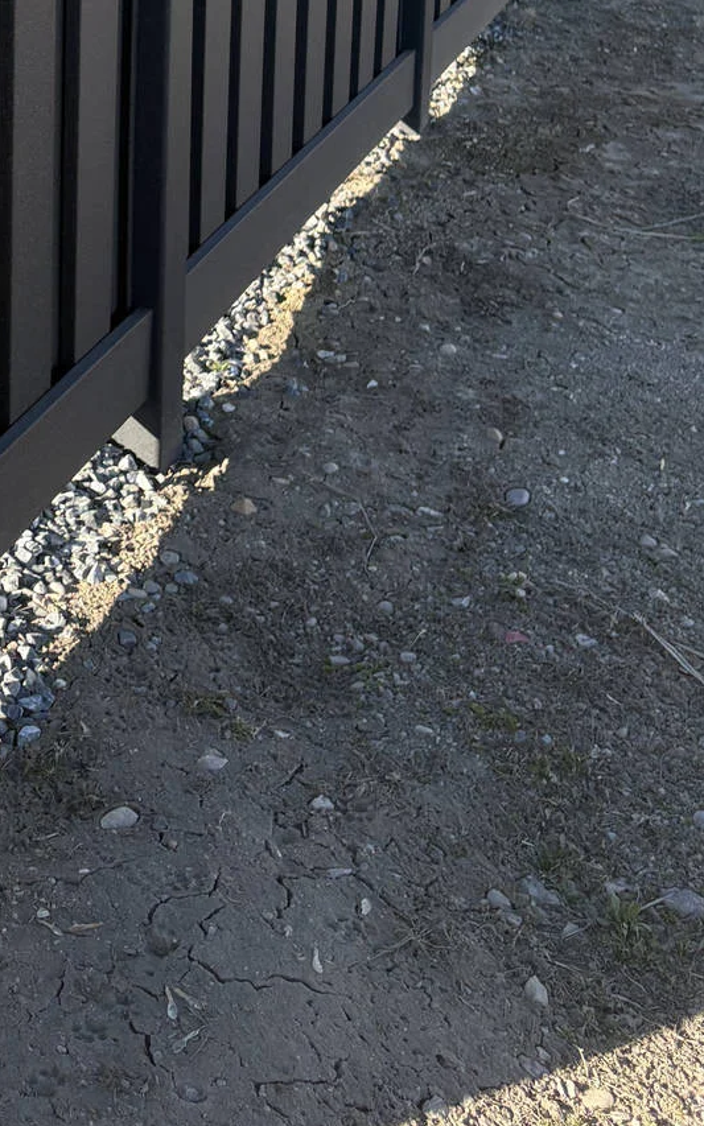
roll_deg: -0.2
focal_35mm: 62
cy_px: -21
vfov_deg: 30.5
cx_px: -129
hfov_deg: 19.8
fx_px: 1904
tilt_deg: -9.7
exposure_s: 1/1364
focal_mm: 5.96
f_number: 1.6
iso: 50
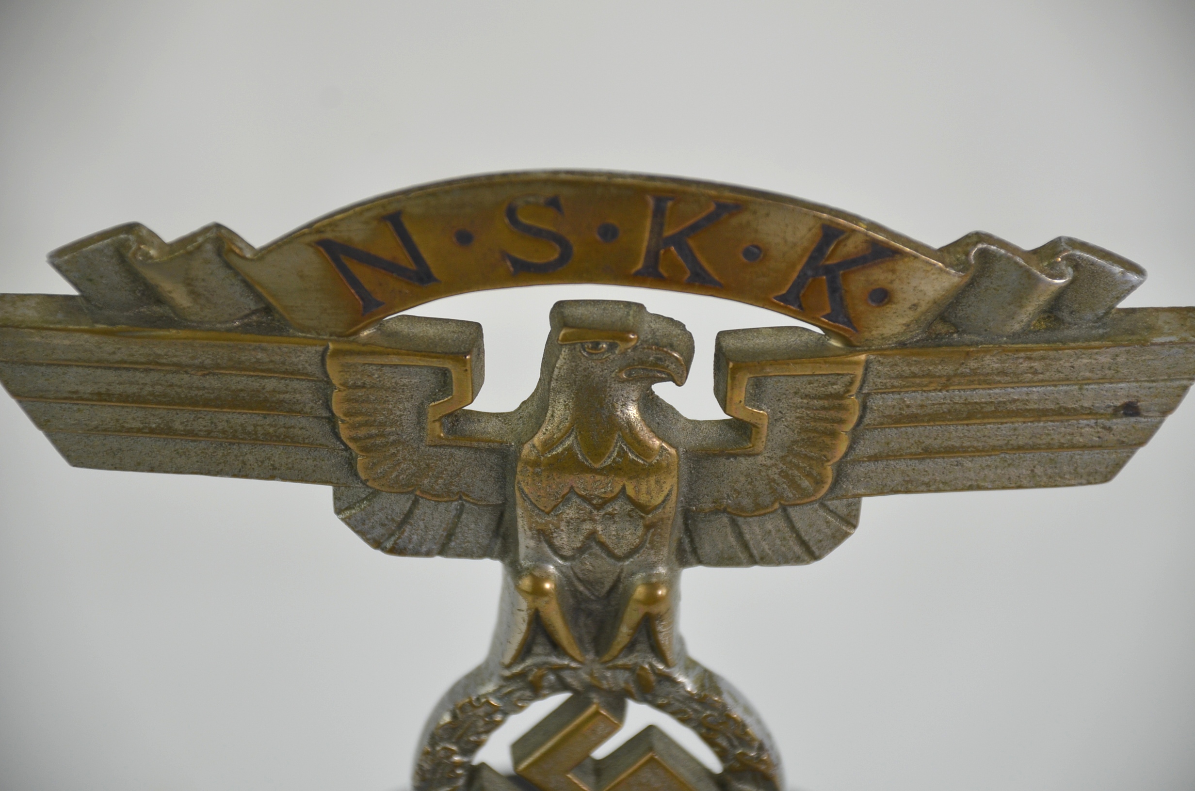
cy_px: 396
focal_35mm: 202
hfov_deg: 10.2
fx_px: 6708
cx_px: 598
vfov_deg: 6.8
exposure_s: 1/250
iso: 400
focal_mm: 135
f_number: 5.6
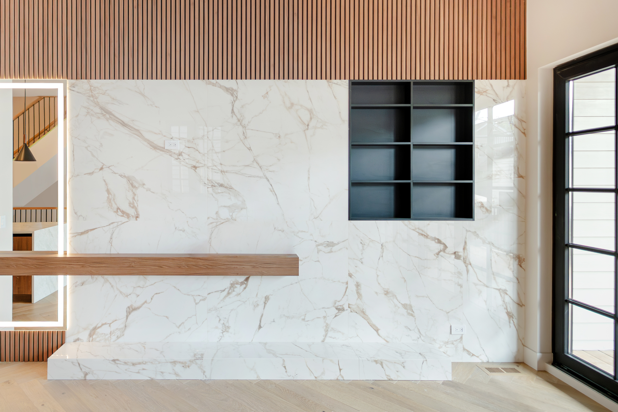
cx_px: 246
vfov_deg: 59.3
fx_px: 360
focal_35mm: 21
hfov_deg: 80.2
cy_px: 180
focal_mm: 14
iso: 800
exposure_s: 1/320
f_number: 2.8
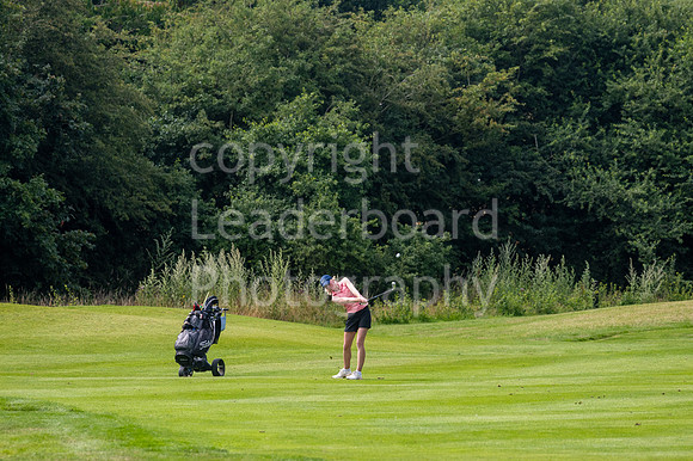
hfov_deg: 4.6
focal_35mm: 450
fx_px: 8657
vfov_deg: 3.1
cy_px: 230
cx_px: 346
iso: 200
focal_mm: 300
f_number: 5.6
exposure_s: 1/640
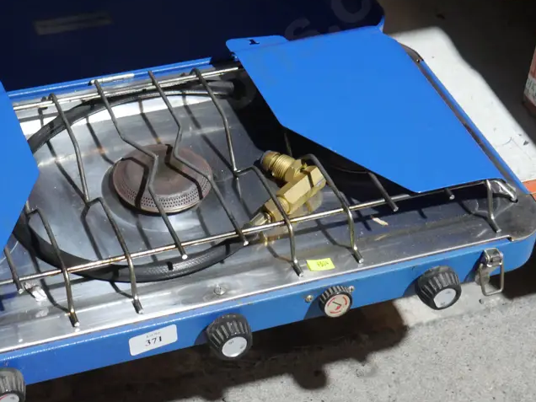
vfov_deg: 17.0
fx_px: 1347
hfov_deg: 22.3
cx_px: 135
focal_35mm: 87
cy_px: 164
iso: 1250
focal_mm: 27
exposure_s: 1/60
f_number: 5.3
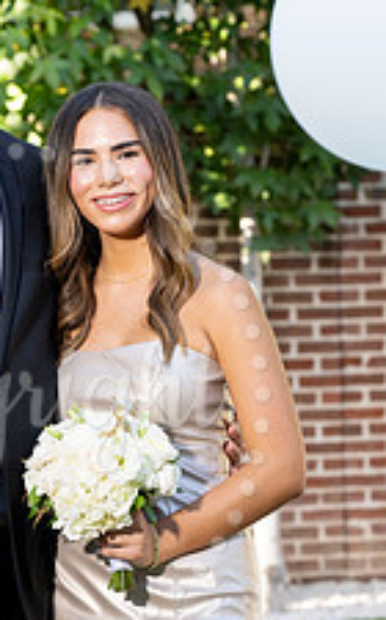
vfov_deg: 10.5
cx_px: 11
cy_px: 400
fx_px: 3377
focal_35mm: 200
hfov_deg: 6.5
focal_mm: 98
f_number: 5.6
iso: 400
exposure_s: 1/200
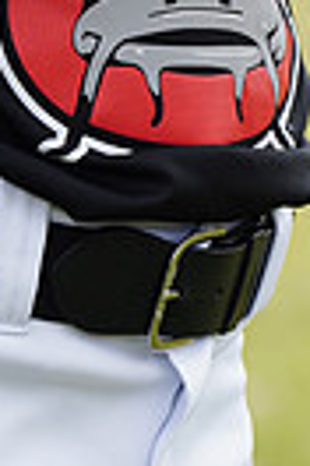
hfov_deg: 1.6
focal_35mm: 867
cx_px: 9
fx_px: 11198
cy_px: -473
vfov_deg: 2.4
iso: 100
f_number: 5.6
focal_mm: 197
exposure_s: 1/250
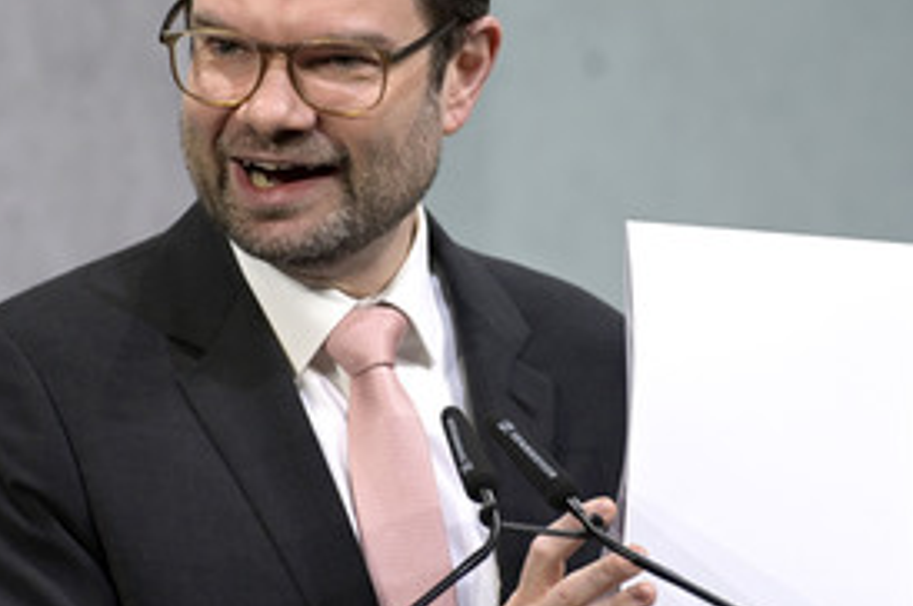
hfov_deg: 2.5
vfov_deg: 1.7
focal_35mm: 822
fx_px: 20822
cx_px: 388
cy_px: 243
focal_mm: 500
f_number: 5.6
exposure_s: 1/640
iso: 2500
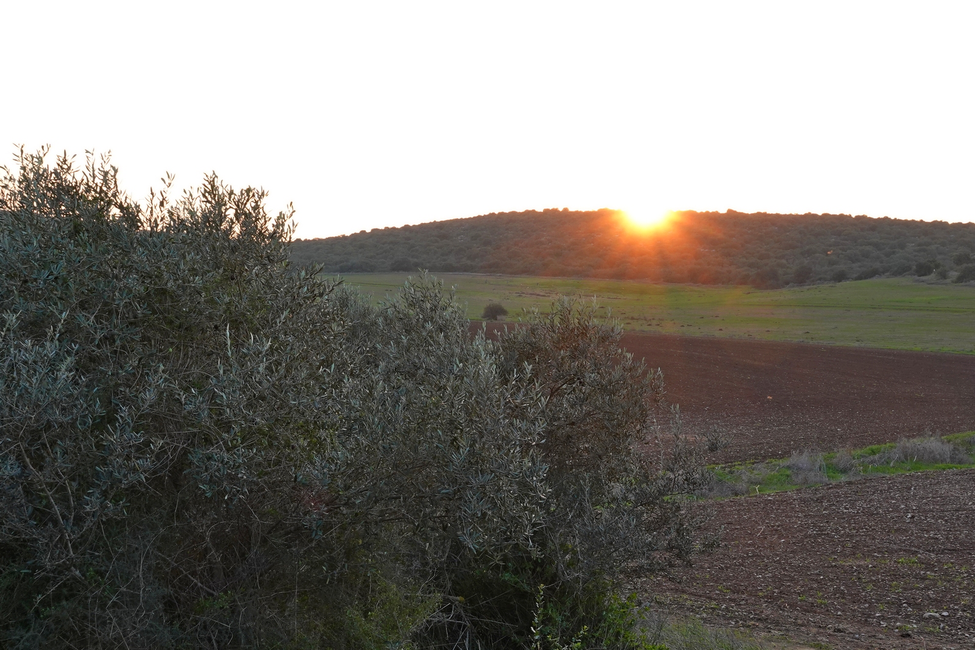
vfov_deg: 31.2
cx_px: 488
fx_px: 1165
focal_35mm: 43
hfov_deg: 45.4
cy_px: 325
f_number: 6.3
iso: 200
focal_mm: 15.73
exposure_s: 1/80
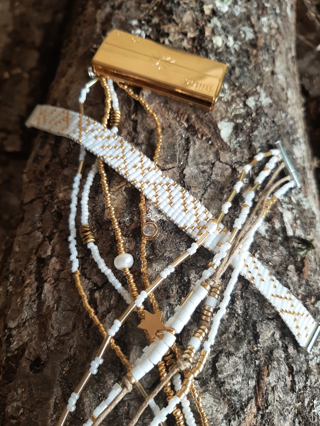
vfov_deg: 67.3
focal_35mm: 26
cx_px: 160
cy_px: 213
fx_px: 320
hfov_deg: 53.1
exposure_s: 1/50
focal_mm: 3.93
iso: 64
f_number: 1.7
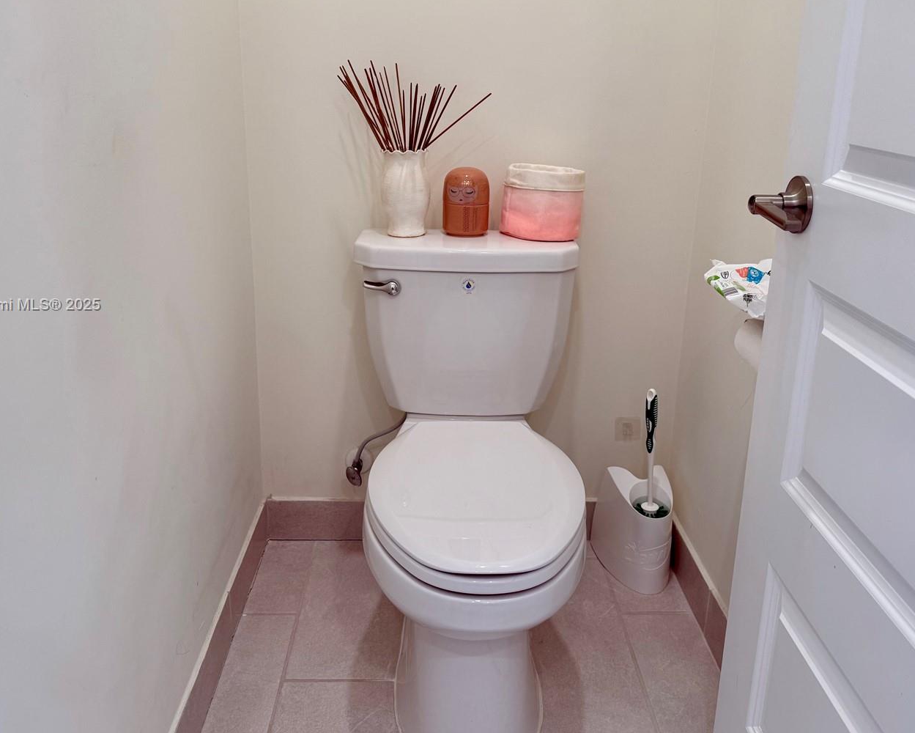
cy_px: 306
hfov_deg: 58.8
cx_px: 452
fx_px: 813
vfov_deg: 48.3
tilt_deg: -16.3
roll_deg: -1.2
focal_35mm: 30
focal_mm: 6.76
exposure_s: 1/120
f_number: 1.78
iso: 100
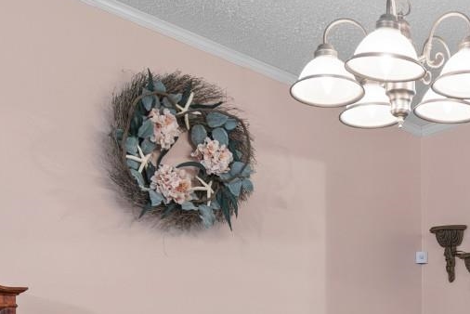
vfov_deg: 26.6
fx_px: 627
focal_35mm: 48
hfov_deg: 38.7
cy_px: 315
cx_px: 408
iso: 100
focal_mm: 10
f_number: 4.5
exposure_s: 1
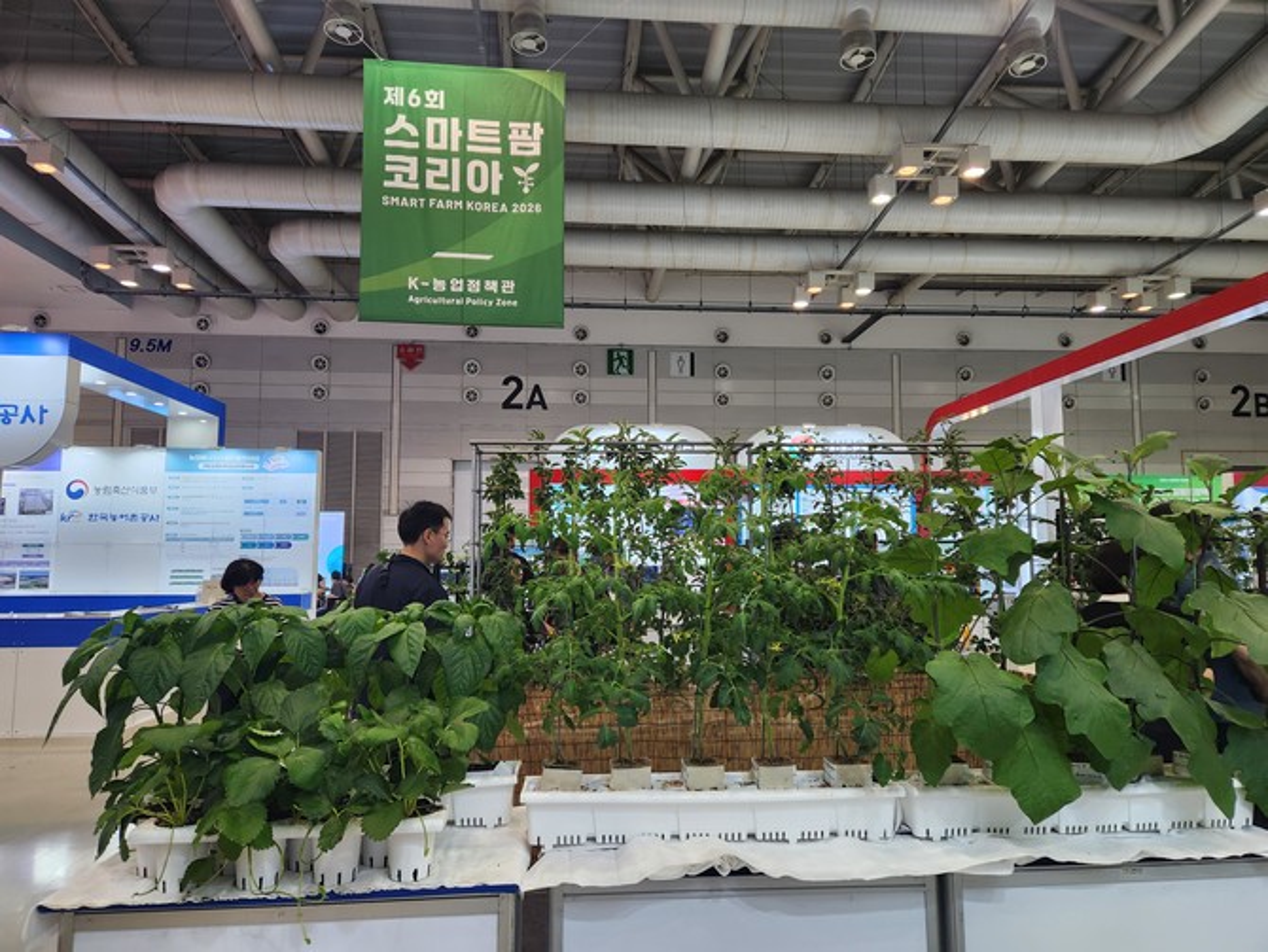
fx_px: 843
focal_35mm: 23
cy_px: 476
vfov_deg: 58.9
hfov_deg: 73.9
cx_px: 634
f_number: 1.8
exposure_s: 1/120
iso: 100
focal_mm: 5.4
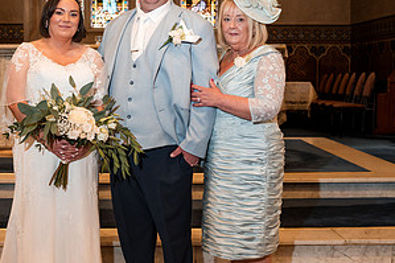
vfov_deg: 20.0
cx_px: 139
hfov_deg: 29.5
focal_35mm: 68
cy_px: 116
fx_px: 746
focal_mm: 35
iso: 800
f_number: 3.5
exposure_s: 1/160
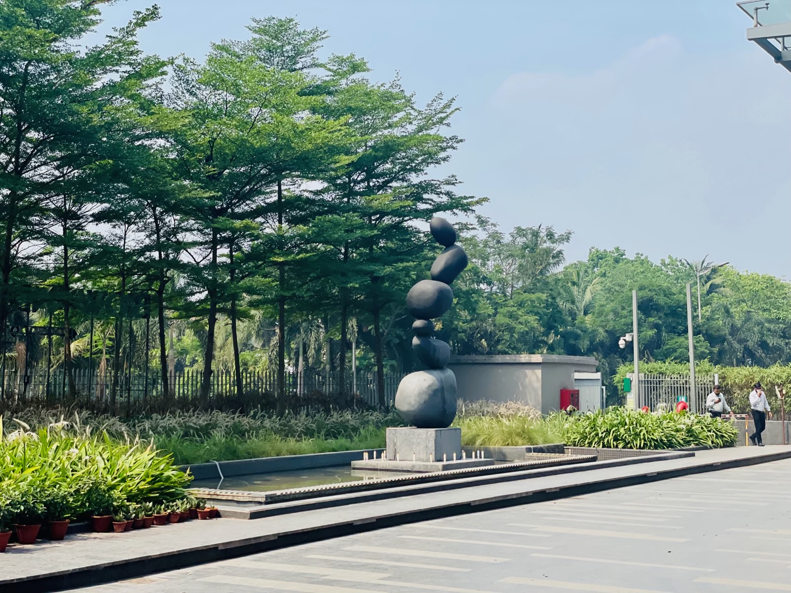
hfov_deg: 36.8
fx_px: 1188
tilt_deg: +4.5
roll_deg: +0.1
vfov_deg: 28.0
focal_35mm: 52
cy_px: 296
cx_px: 396
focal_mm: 6
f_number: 2
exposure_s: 1/2994
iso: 25
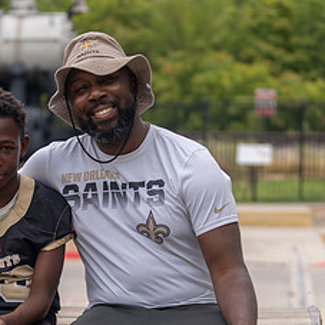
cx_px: 87
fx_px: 1795
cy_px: 285
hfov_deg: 10.3
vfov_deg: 10.3
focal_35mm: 169
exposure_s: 1/320
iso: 160
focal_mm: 70
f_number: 2.8
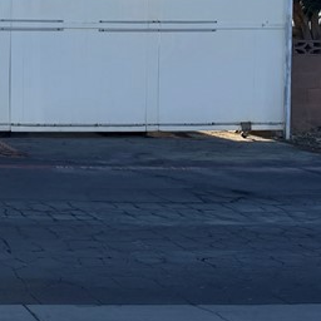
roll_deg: -0.6
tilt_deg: -3.5
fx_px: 892
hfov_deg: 17.0
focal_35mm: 85
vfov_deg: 20.0
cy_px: 28
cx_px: -250
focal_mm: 6.76
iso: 100
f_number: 1.78
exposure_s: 1/4405
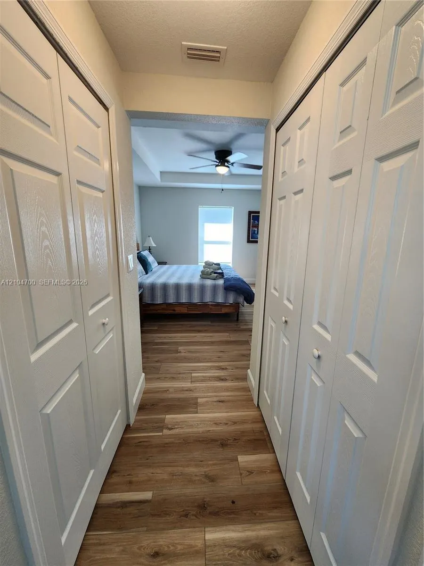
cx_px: 212
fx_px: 212
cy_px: 283
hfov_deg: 89.9
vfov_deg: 106.2
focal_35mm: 13
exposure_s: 1/60
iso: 125
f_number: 2.2
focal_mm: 2.2
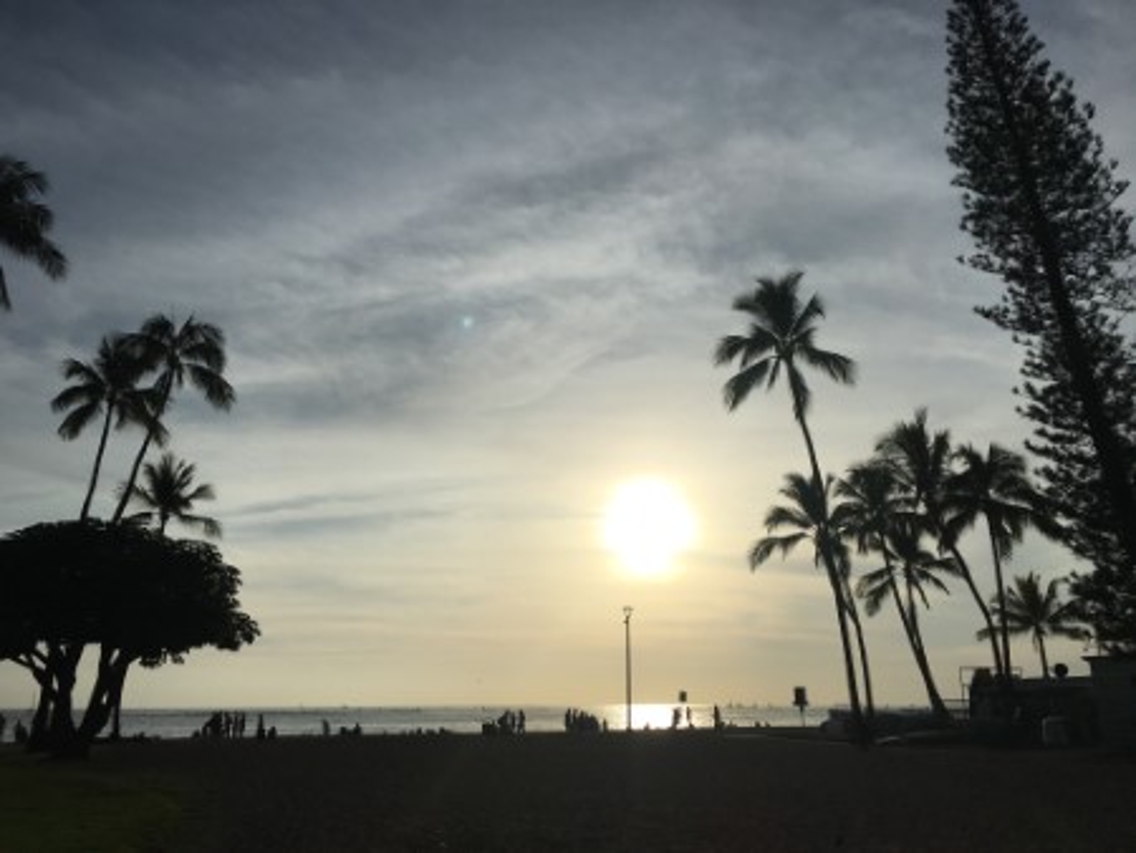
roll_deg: -0.9
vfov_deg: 48.3
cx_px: 568
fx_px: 952
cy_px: 426
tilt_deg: +15.2
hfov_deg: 61.6
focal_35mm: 29
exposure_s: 1/10989
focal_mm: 4.15
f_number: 2.2
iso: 25
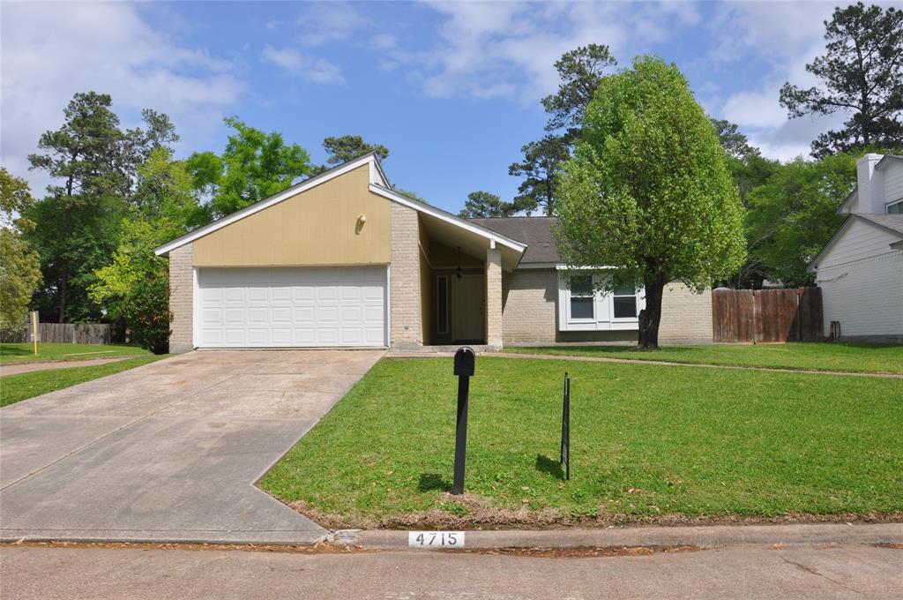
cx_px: 452
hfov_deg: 59.6
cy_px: 300
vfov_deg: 41.6
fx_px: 789
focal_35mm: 32
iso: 200
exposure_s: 1/400
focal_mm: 21
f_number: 10
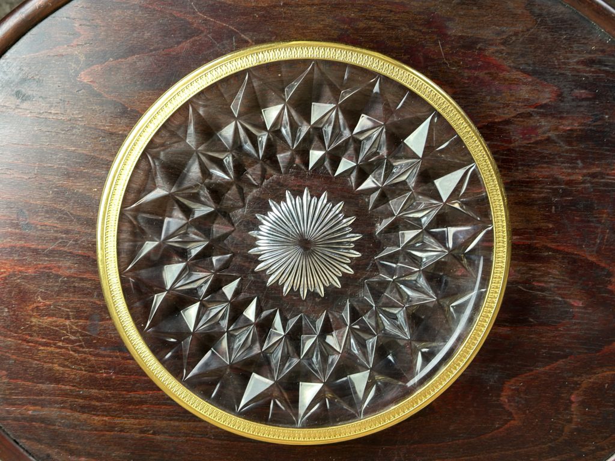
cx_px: 308
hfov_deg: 39.7
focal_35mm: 48
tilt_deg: -80.9
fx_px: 853
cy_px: 230
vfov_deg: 30.3
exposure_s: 1/50
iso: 80
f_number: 1.78
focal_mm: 6.86
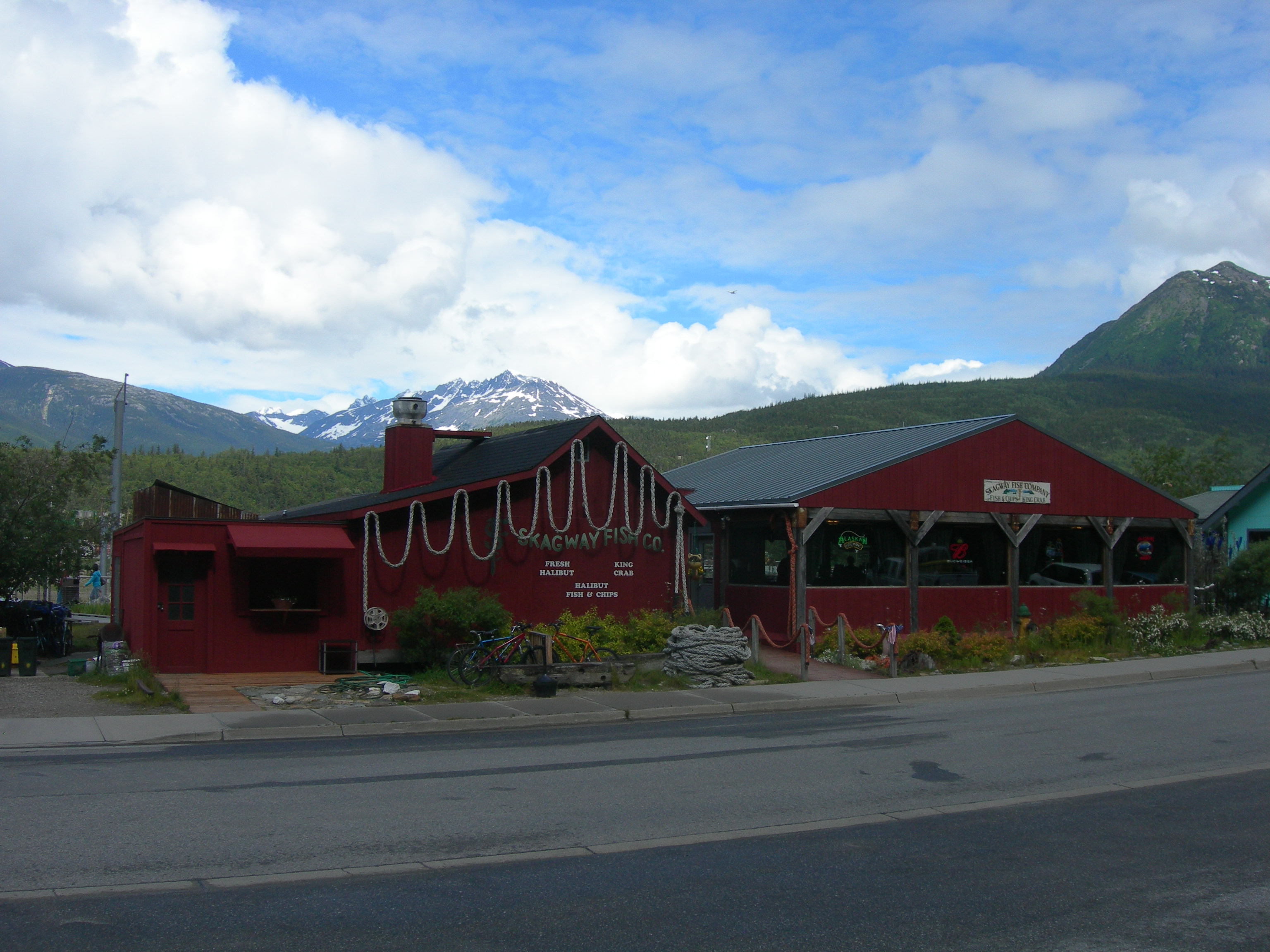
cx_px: 635
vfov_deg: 37.7
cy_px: 476
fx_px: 1394
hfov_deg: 49.0
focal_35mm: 38
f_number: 4.8
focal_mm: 7.8
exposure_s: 1/620
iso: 50
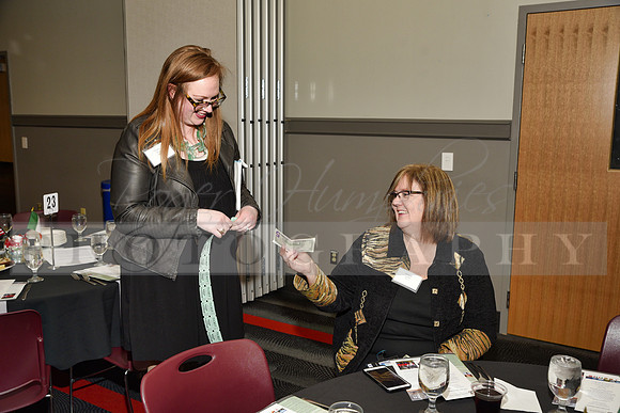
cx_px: 310
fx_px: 603
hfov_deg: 54.4
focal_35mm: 35
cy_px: 206
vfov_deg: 37.9
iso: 200
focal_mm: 35
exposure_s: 1/60
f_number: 5
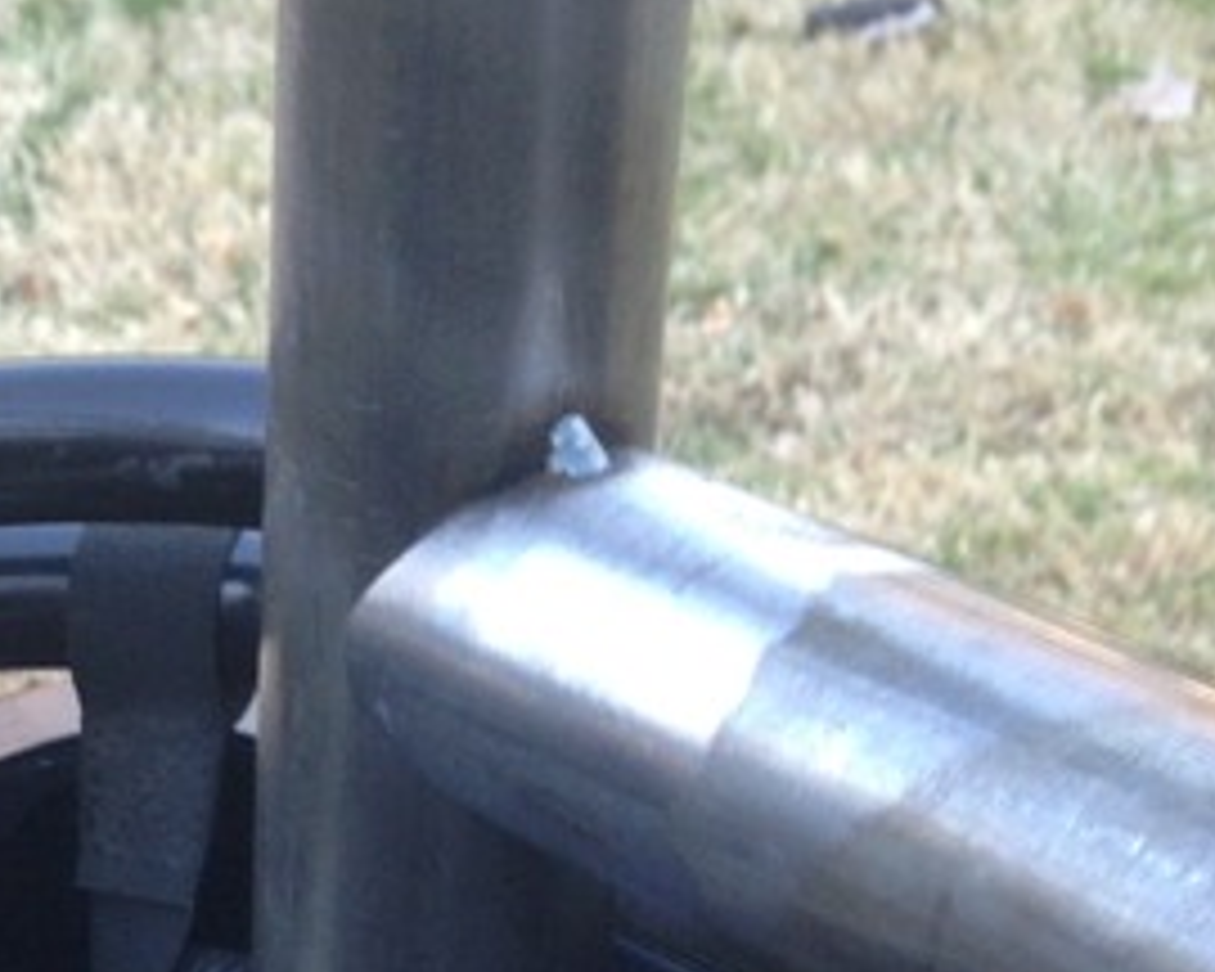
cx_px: -482
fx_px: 4387
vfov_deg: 12.1
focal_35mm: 122
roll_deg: +6.9
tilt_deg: -28.5
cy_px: 1418
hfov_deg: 14.9
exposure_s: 1/30
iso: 50
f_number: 2.4
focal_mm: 4.12
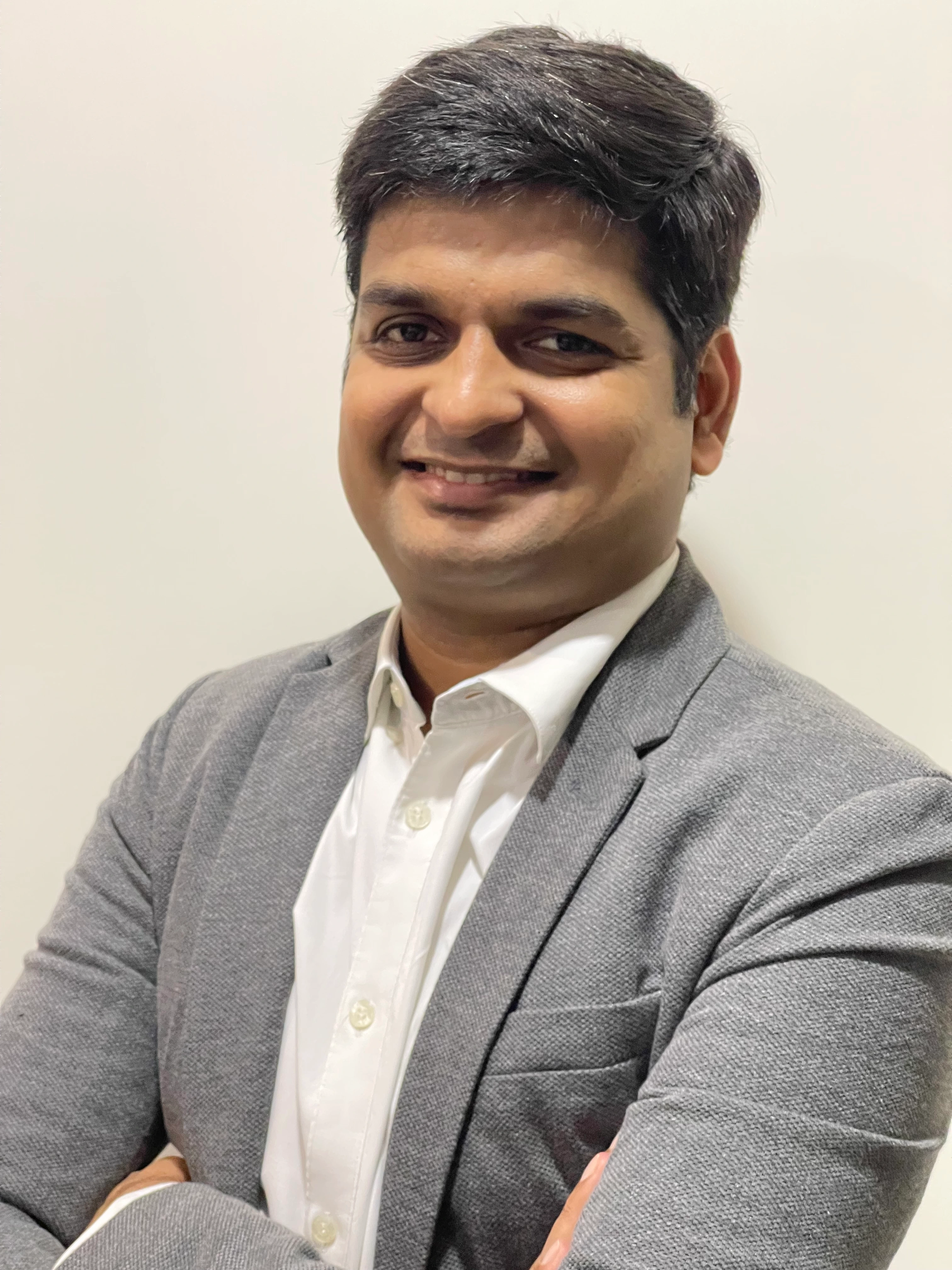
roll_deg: -2.3
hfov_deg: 22.9
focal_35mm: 64
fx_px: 2347
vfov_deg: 30.3
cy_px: 635
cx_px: 476
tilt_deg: -5.0
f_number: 2.2
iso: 500
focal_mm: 7.5
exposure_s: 1/60
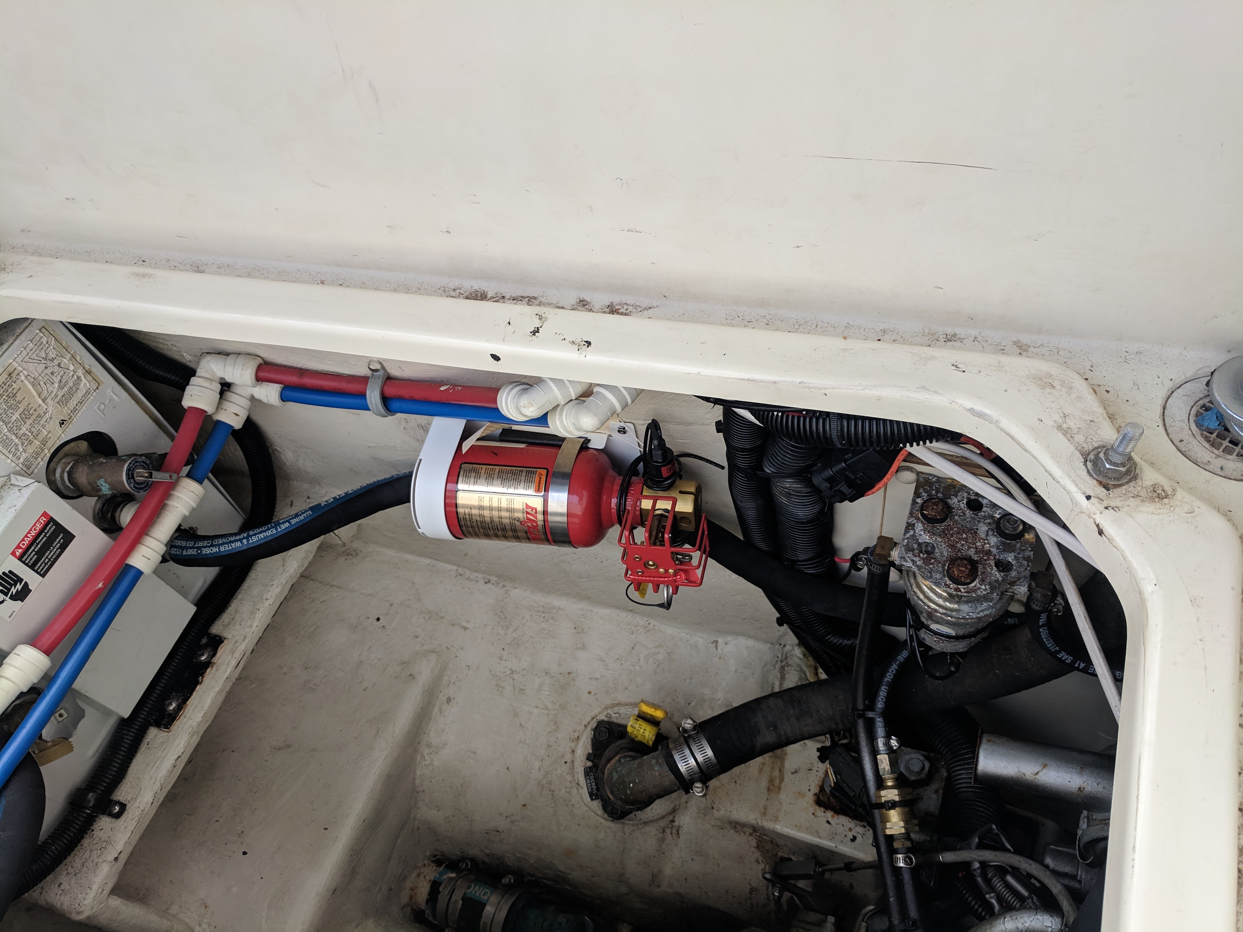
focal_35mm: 26
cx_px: 622
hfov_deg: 67.3
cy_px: 466
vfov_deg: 53.1
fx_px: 934
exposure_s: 1/551
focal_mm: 4.67
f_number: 2
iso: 68
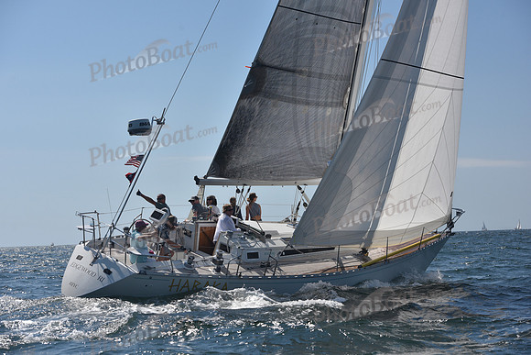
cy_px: 178
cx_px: 266
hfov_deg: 28.8
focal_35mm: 70
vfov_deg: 19.5
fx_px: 1033
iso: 250
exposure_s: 1/1000
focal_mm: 70
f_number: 7.1
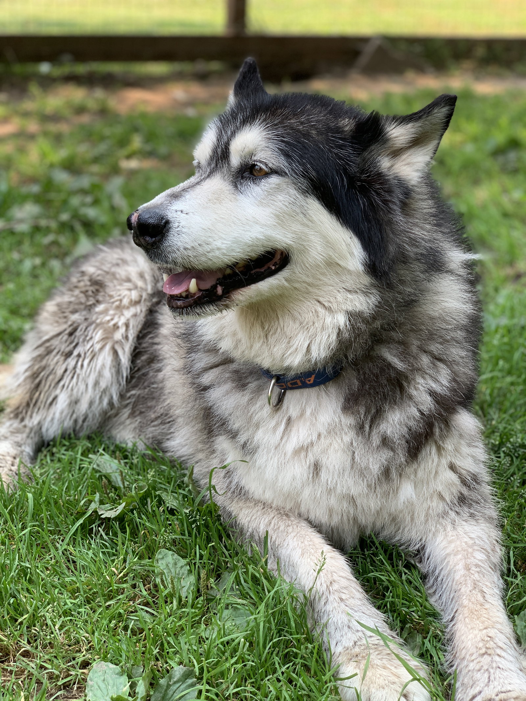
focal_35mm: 52
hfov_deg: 28.0
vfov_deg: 36.8
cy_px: 350
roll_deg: -3.9
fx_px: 1053
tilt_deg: -20.3
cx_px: 263
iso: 20
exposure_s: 1/122
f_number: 2.4
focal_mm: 6
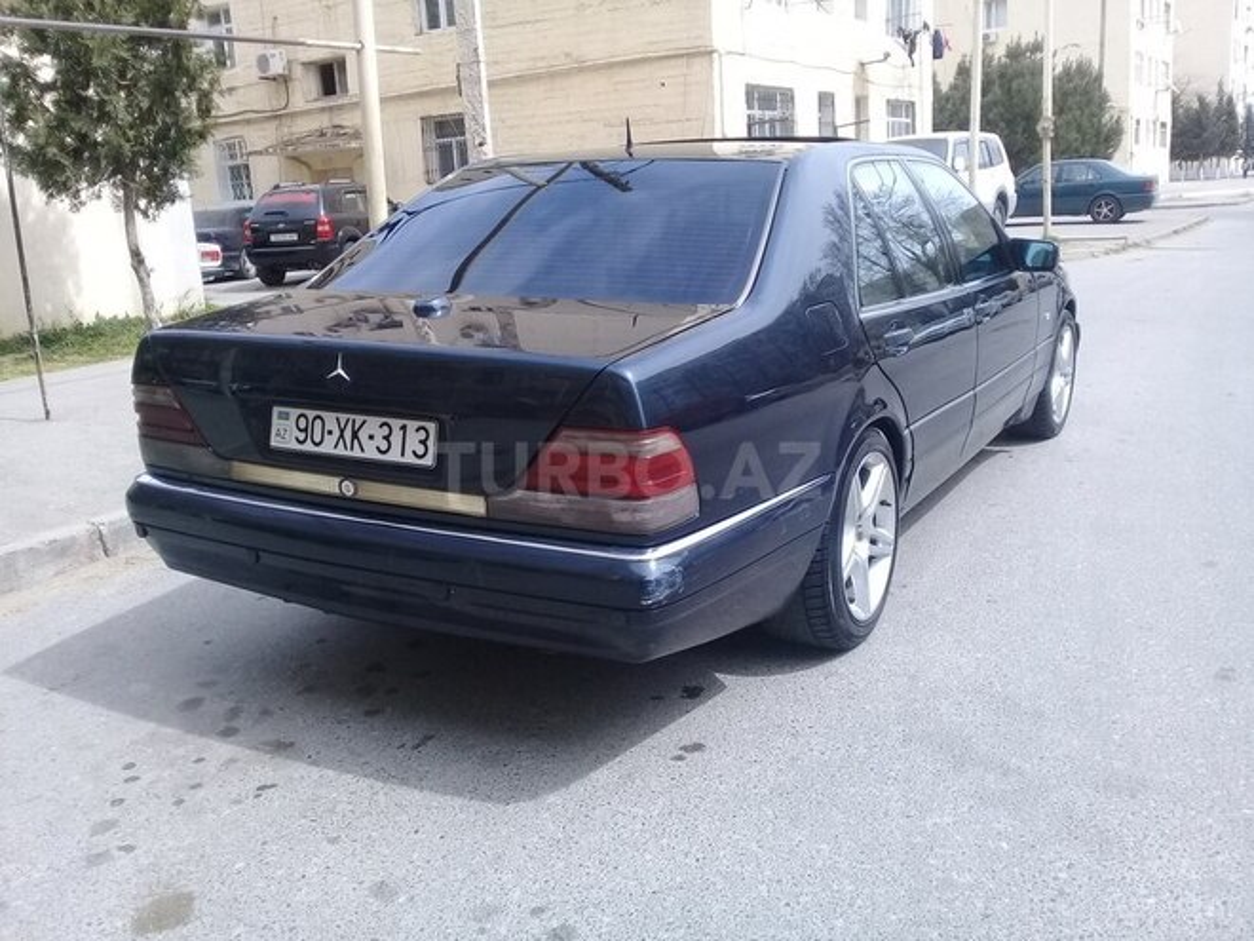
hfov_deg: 58.4
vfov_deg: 45.4
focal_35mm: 31
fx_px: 1123
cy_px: 470
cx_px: 627
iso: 50
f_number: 2.2
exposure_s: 1/561
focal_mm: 3.3
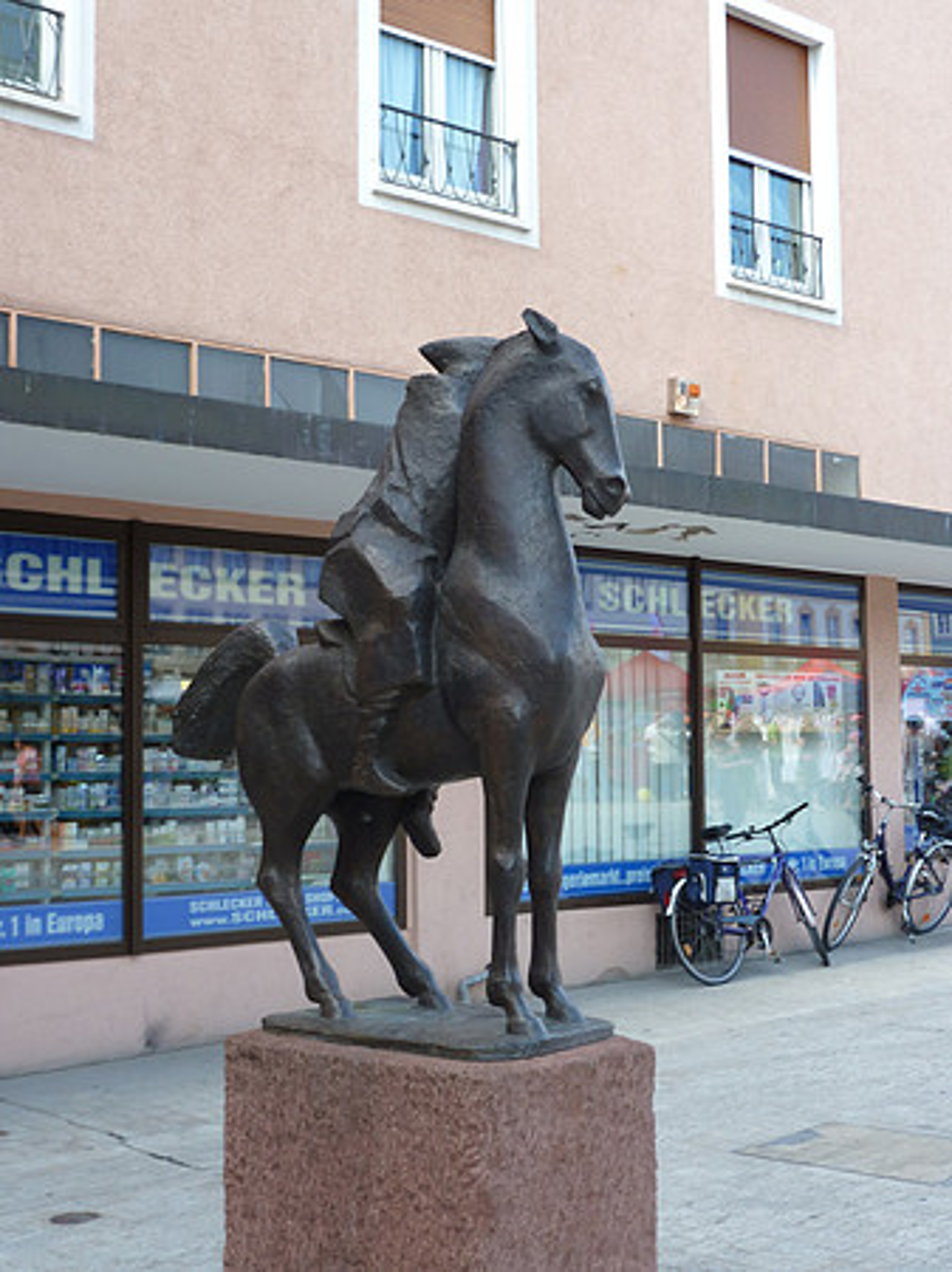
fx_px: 1762
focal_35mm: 48
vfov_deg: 39.7
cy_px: 636
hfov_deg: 30.2
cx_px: 476
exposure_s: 1/60
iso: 80
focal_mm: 7.9
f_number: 3.8
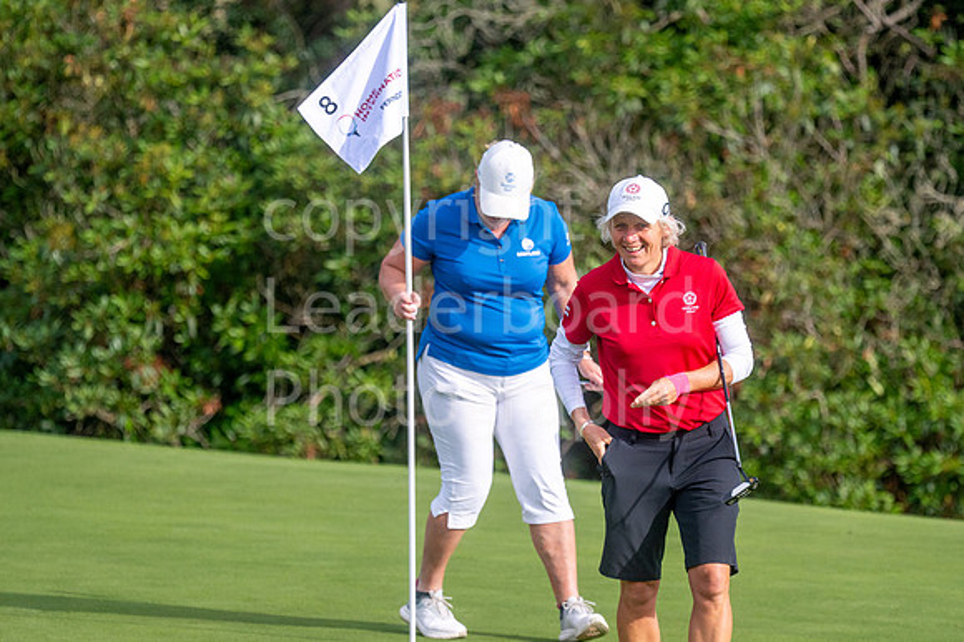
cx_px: 482
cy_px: 321
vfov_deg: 3.1
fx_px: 12043
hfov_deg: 4.6
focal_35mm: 450
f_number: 4.5
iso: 400
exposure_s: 1/3200
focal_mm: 300
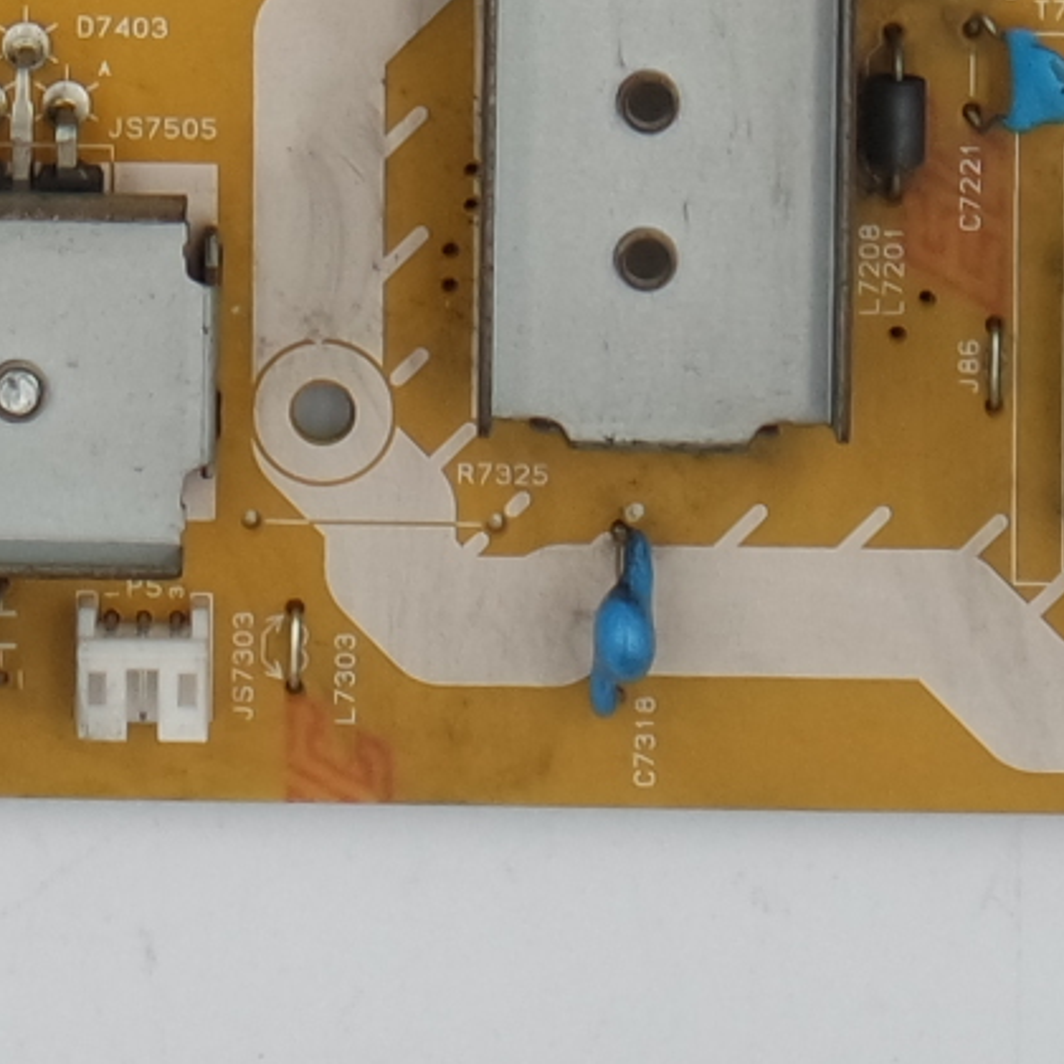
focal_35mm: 241
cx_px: 79
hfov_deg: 7.2
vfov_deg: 6.9
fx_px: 8381
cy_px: -1363
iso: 160
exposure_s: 1/100
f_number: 5
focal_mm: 15
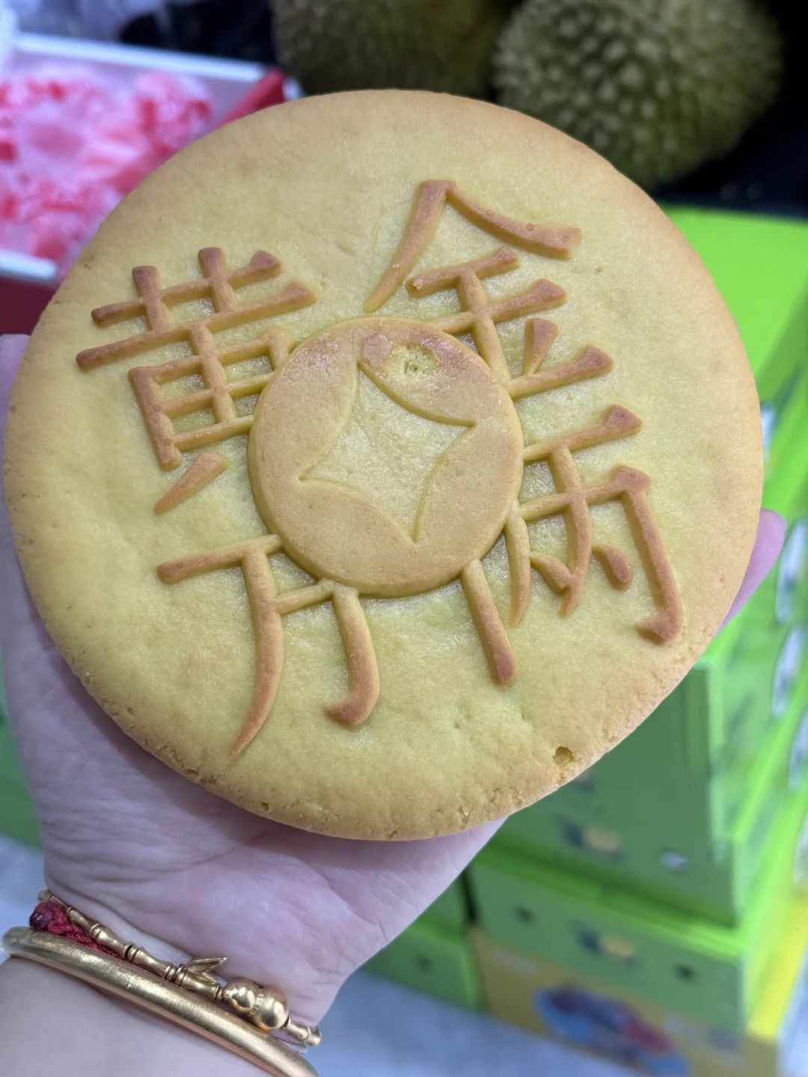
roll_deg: +11.4
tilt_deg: -42.7
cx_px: 404
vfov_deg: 39.7
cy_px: 538
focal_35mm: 48
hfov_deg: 30.3
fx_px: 1494
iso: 80
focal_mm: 6.76
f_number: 1.78
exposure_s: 1/229
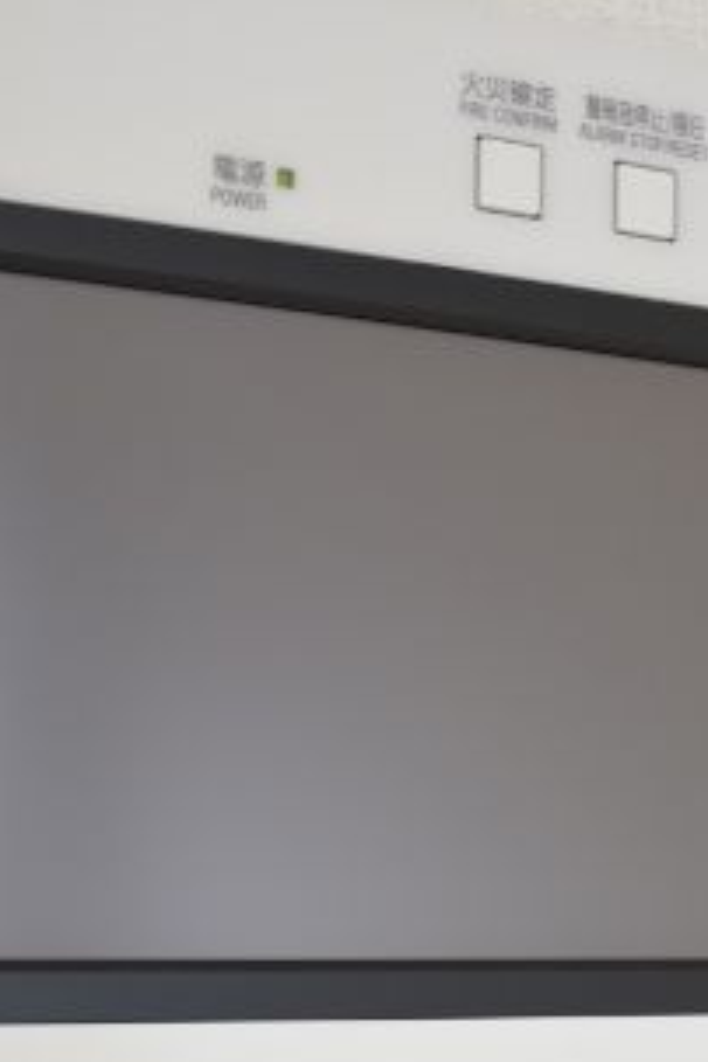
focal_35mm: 76
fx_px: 2242
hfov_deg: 17.9
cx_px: 405
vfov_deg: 26.2
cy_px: 834
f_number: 4.5
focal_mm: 24
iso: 125
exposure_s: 1/30
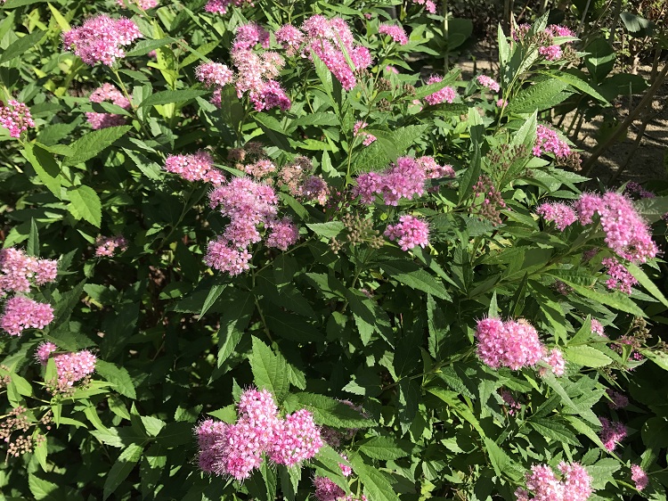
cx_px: 334
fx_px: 540
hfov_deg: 63.5
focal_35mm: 28
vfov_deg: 49.7
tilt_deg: -31.8
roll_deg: +2.2
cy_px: 250
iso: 20
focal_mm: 3.99
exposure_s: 1/997
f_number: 1.8
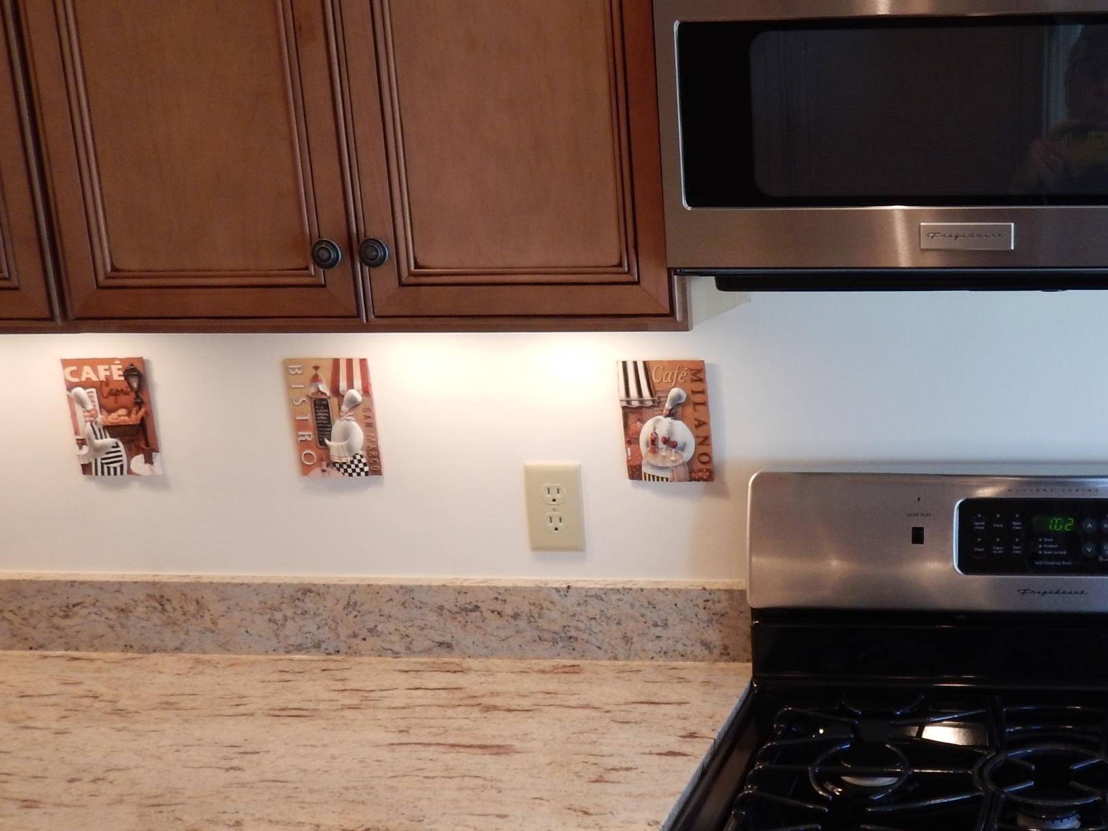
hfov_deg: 40.8
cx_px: 914
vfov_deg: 32.7
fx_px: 1408
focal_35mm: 44
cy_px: 511
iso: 125
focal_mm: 4.3
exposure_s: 1/30
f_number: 2.8
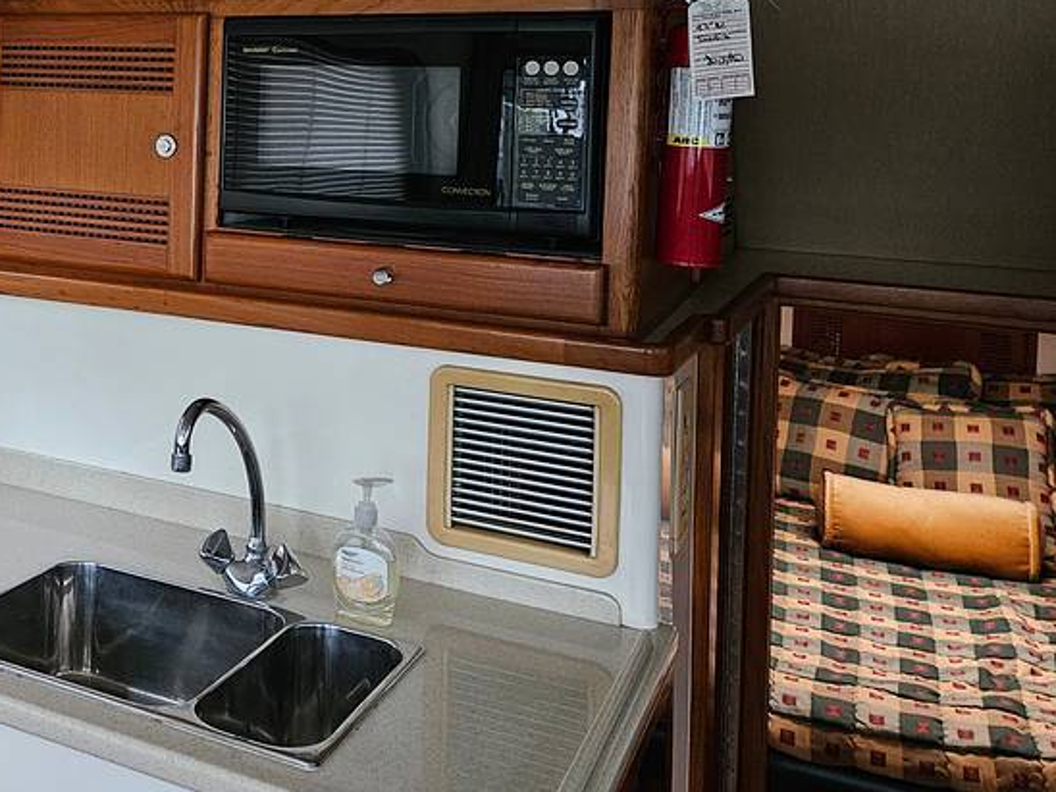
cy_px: 98
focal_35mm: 42
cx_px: 141
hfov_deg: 41.8
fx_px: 1281
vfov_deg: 32.8
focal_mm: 5.4
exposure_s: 1/40
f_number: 1.8
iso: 640
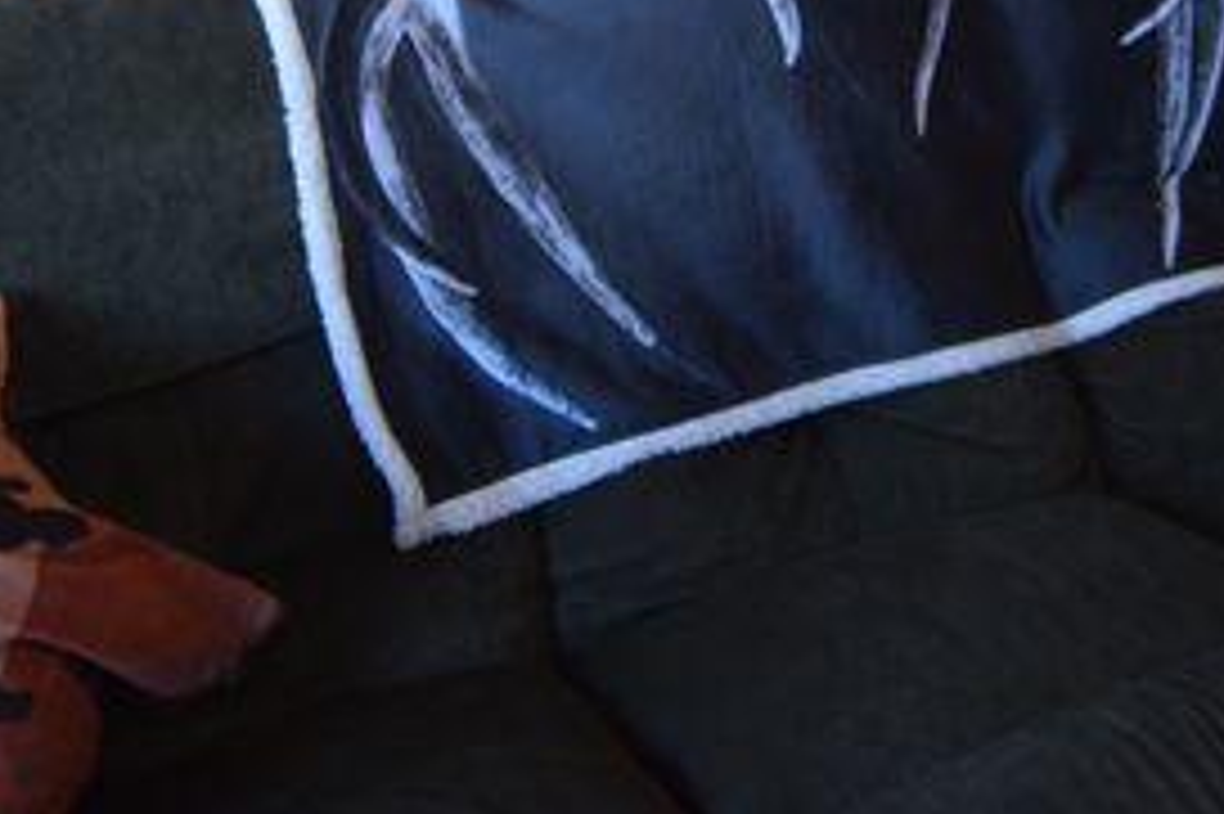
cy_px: -286
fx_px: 1801
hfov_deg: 37.4
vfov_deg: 22.4
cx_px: 752
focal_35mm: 53
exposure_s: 1/80
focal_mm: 12
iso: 800
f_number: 4.5
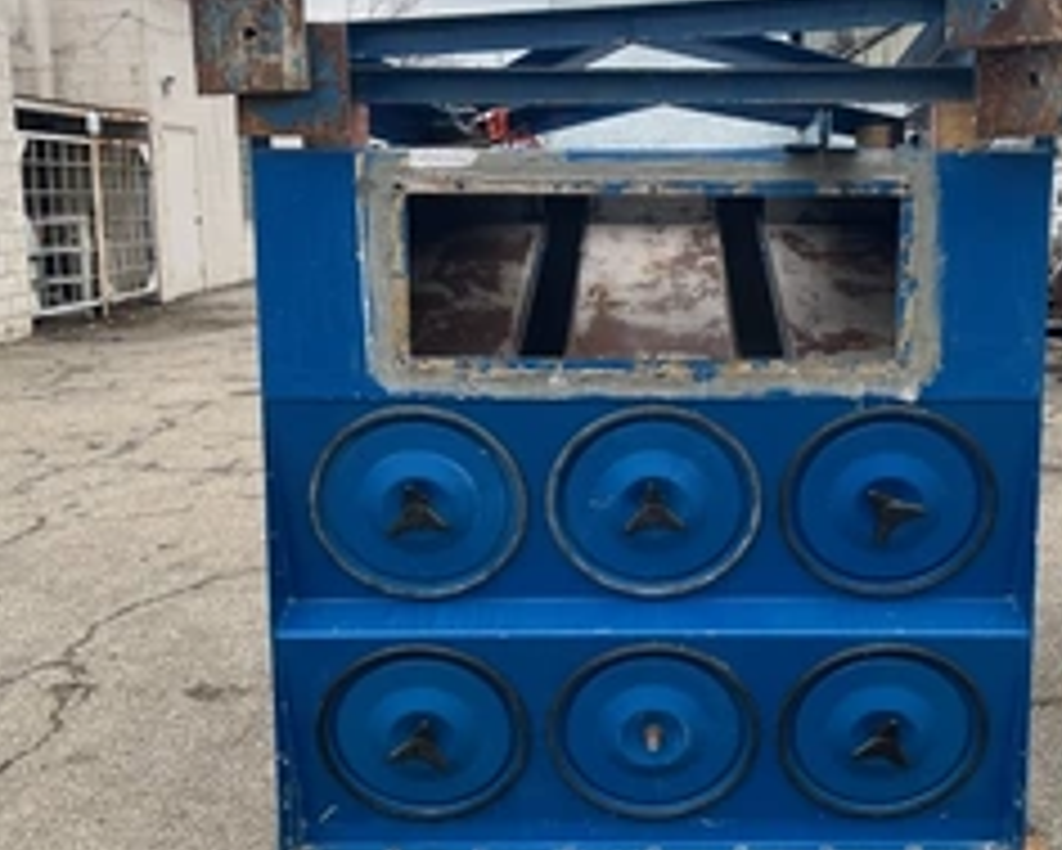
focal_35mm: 43
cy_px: 342
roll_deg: +3.3
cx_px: 670
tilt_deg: -5.0
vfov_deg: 34.8
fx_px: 1352
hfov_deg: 42.5
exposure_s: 1/827
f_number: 1.6
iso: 50
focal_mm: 5.1
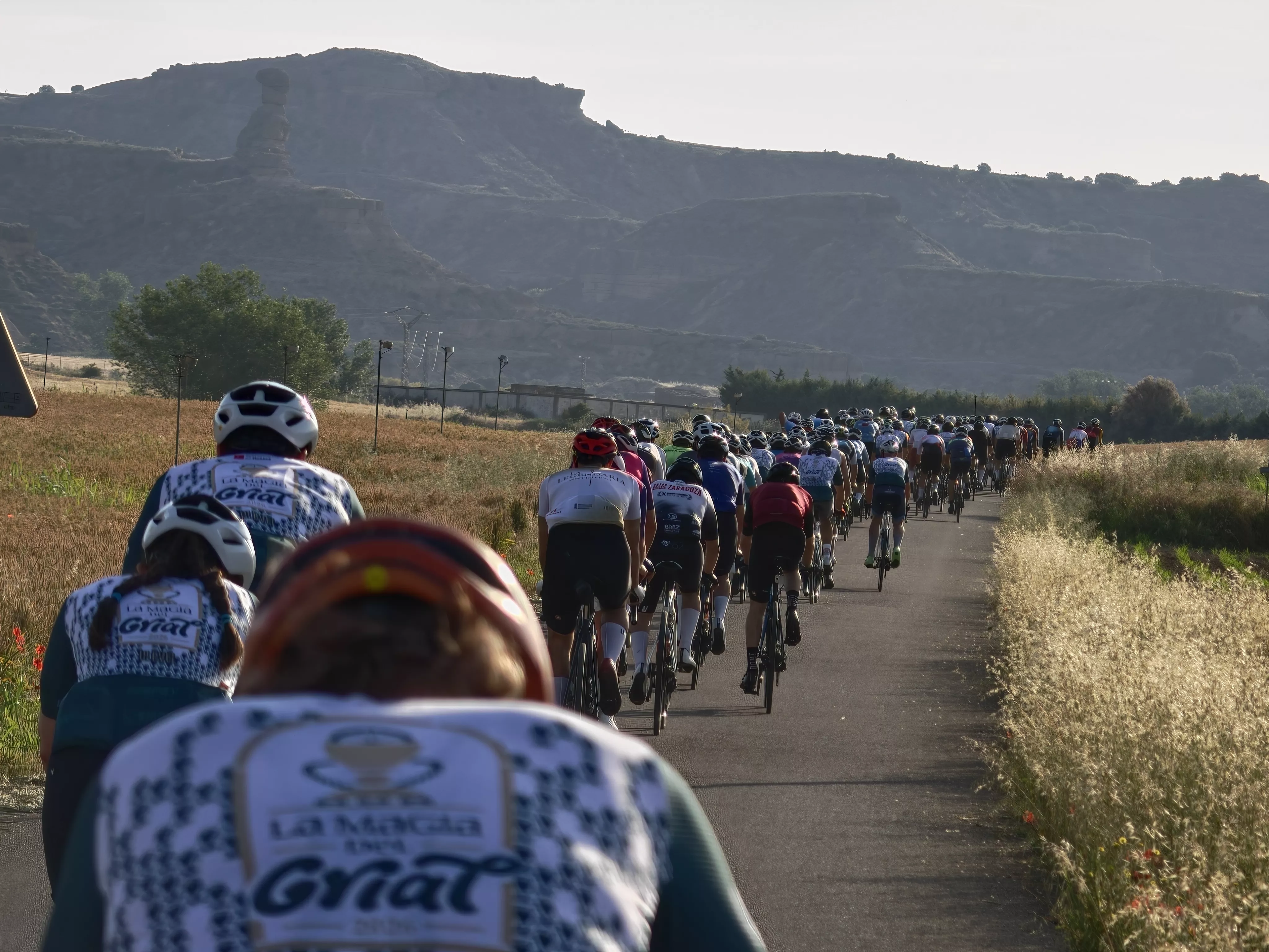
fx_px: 8432
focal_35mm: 230
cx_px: 634
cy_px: 476
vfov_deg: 6.5
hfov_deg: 8.6
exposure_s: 1/200
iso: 64
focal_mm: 34.8
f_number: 3.5
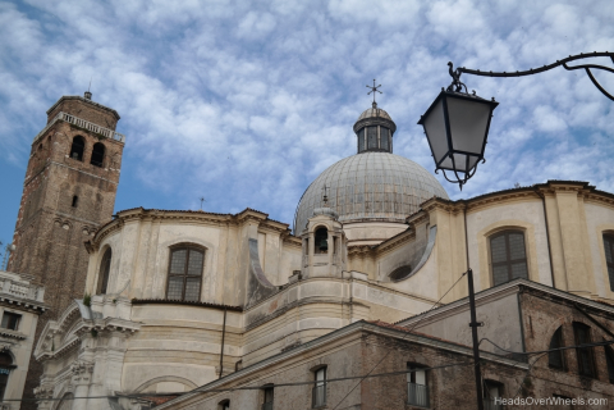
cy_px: 205
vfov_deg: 30.5
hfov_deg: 44.5
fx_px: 750
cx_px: 307
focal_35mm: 44
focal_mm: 29
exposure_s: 1/200
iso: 100
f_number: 5.6
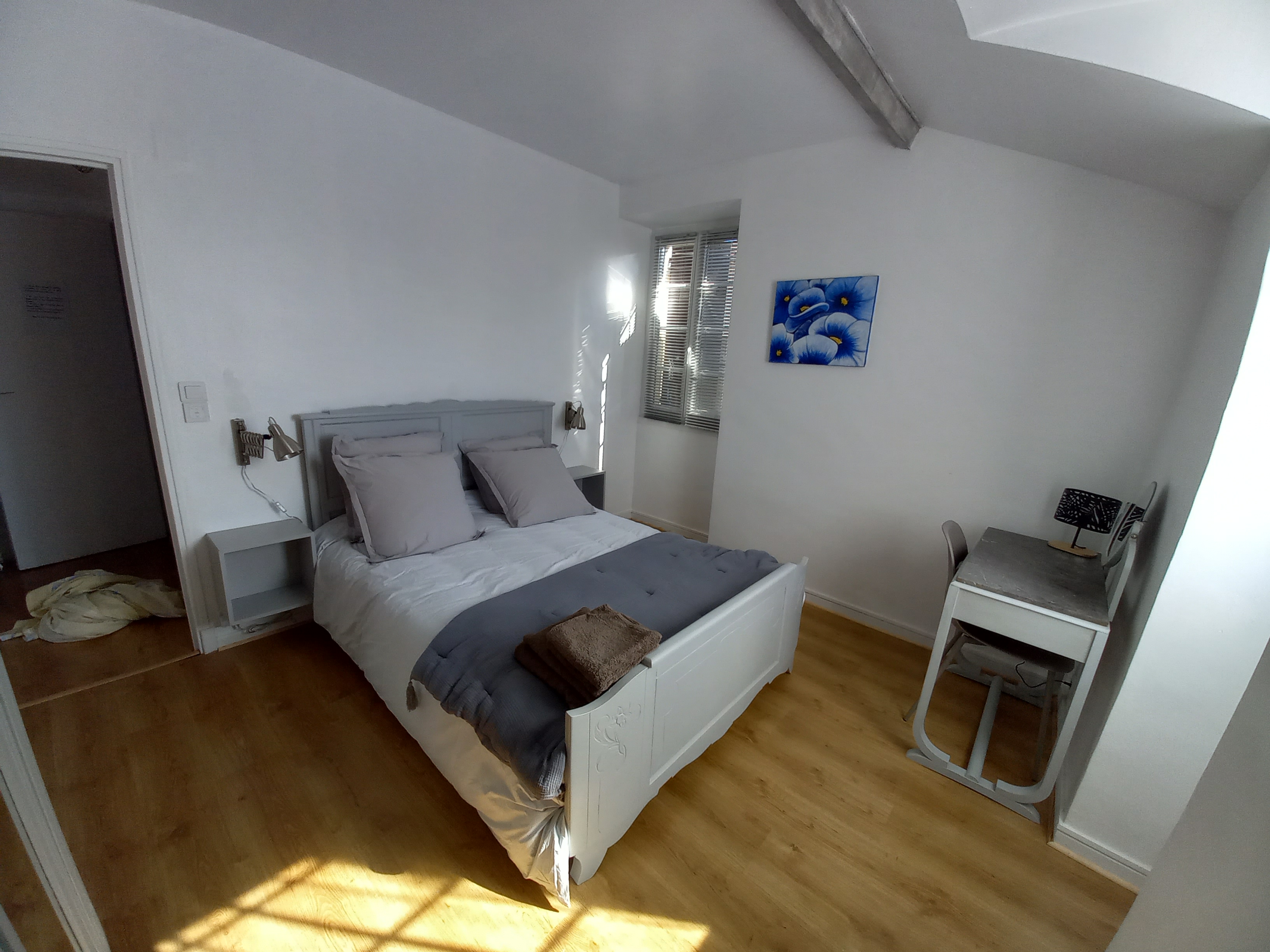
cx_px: 635
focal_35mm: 13
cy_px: 476
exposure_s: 1/100
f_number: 2.2
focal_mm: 1.42
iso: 50
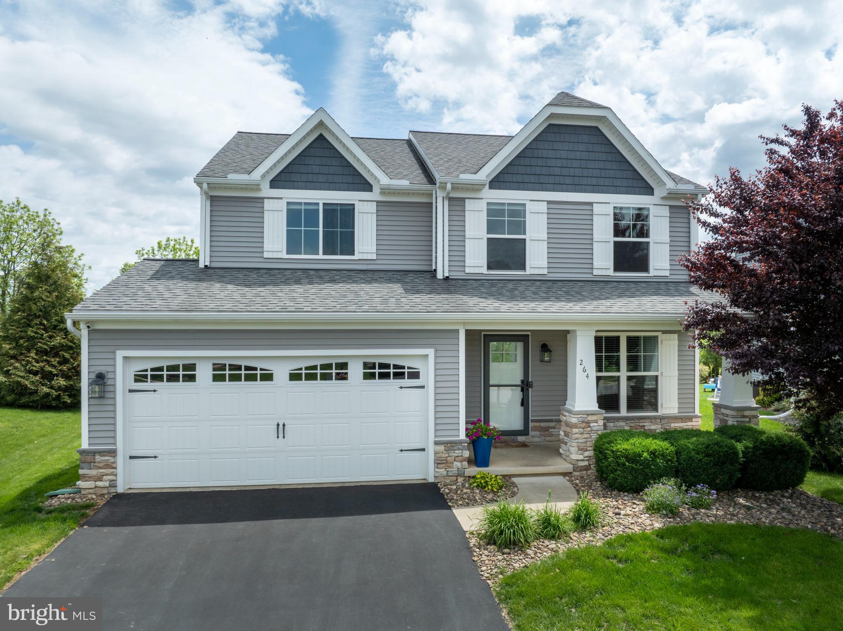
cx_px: 422
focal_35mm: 24
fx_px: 584
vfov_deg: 56.8
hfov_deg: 71.6
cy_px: 316
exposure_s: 1/400
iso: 100
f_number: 7.1
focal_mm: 12.29
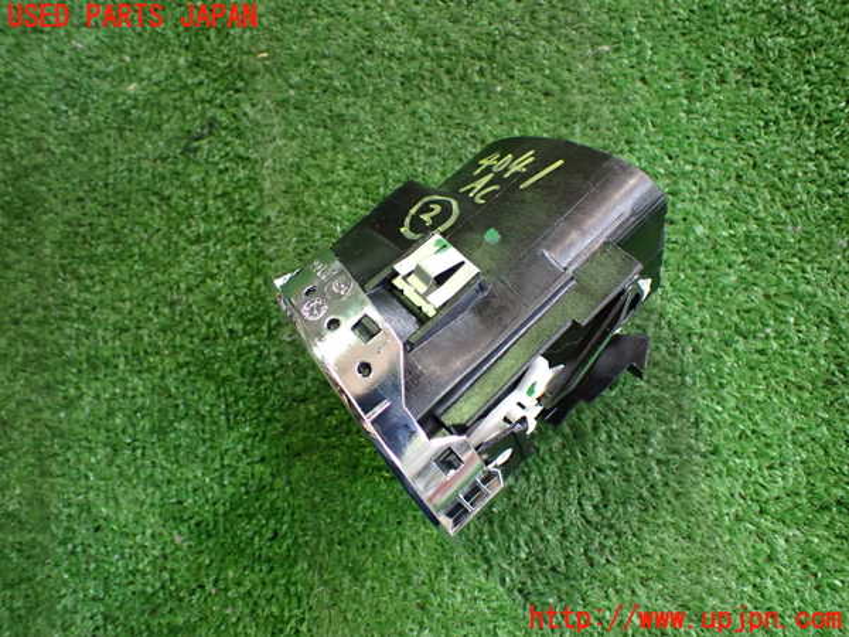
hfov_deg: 60.0
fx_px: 736
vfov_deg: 46.8
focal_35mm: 30
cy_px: 318
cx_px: 424
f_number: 2.3
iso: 800
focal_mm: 5.4
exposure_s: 1/80
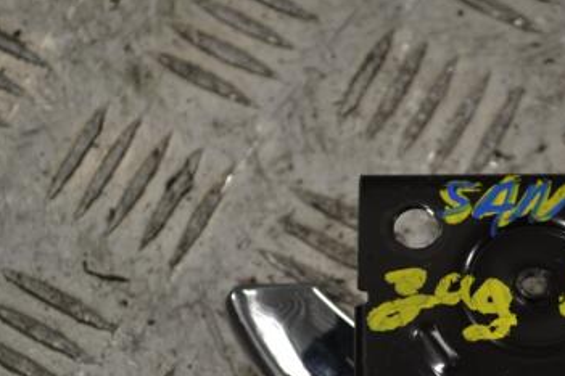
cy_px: 264
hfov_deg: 14.5
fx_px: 2210
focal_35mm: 141
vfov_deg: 9.7
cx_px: 476
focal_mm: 55
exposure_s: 1/125
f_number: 5.6
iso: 250
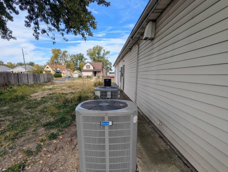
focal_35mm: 20
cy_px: 105
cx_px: 106
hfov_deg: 81.6
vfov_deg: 65.4
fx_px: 132
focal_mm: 2.35
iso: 50
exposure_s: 1/1056
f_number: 2.2
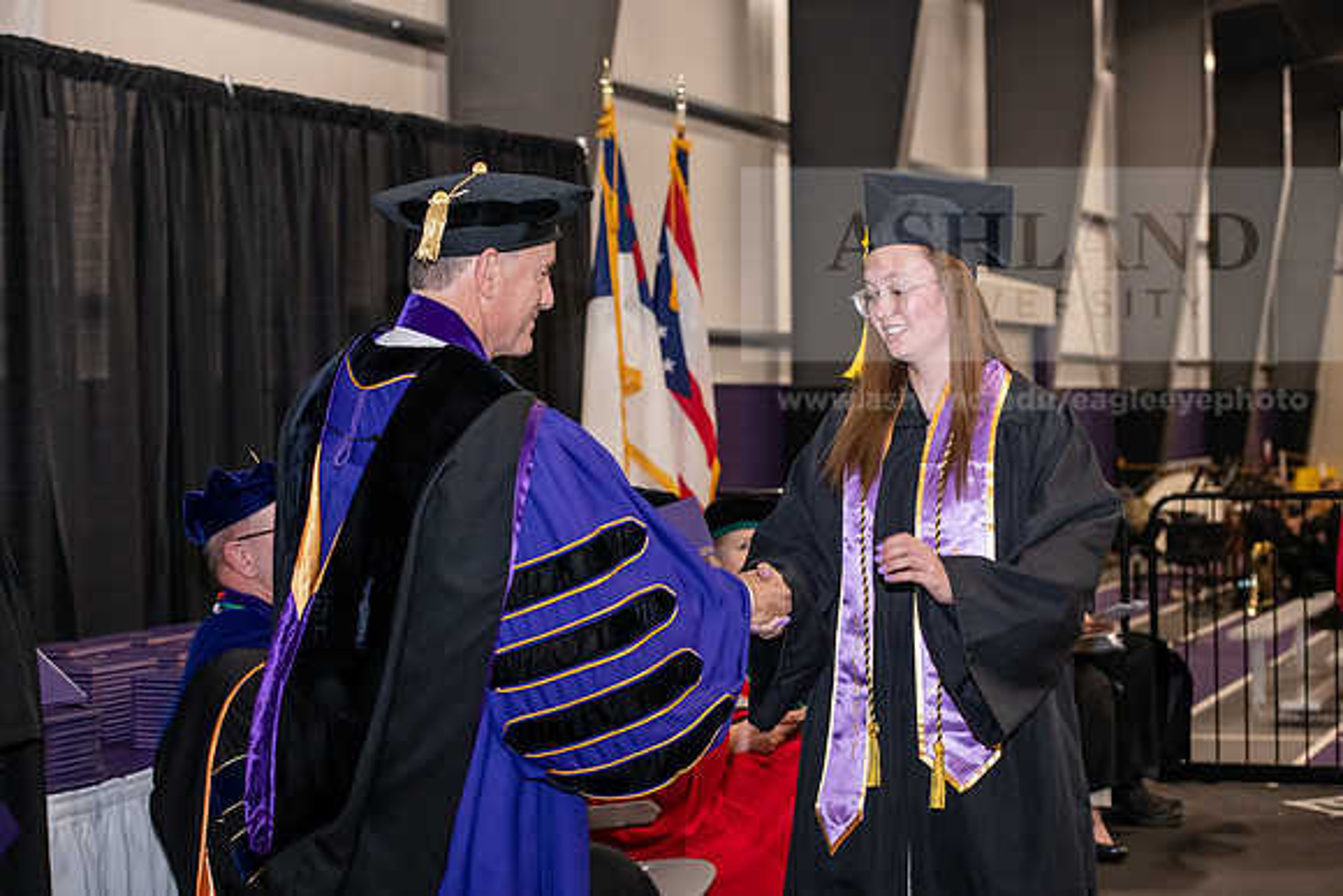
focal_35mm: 70
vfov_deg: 19.5
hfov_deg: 28.8
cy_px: 448
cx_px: 672
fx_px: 2612
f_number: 5
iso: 2500
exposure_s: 1/200
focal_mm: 70
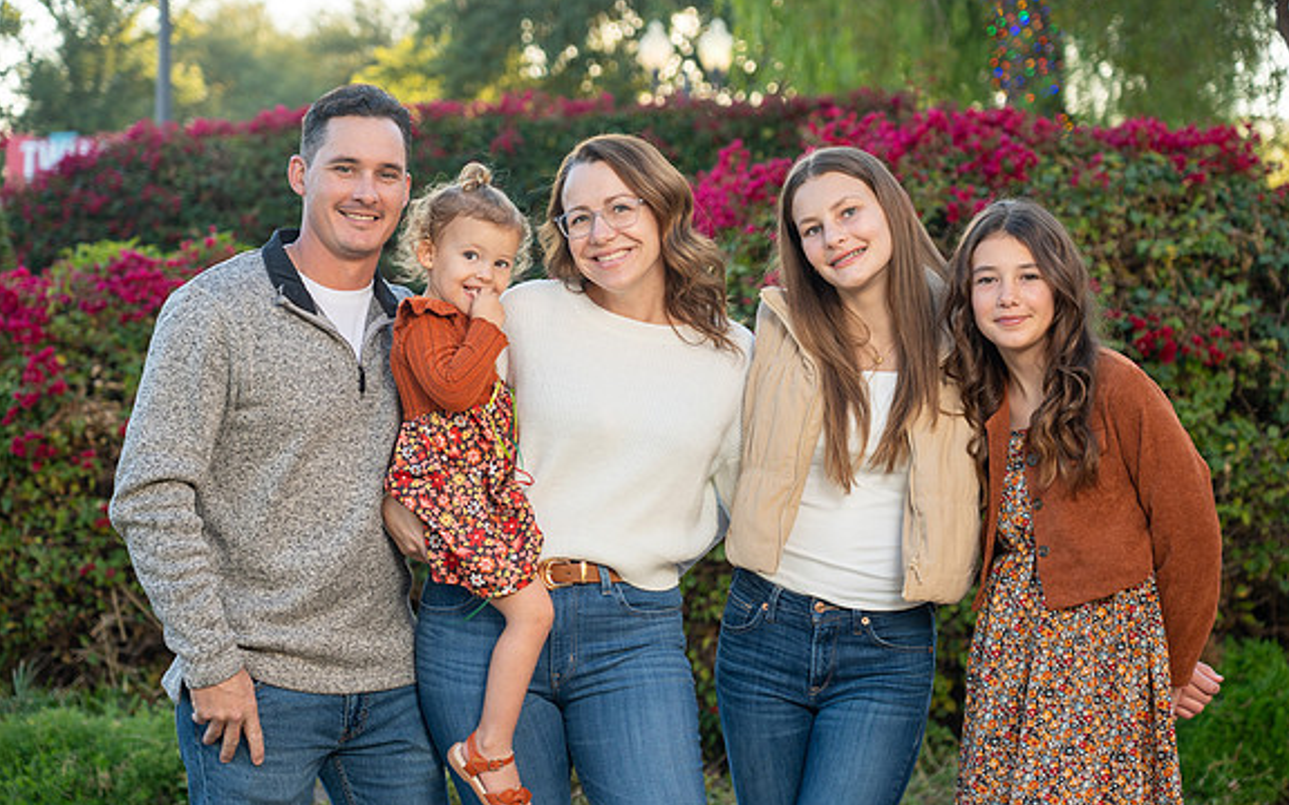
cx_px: 647
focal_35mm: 75
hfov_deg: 27.5
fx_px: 2635
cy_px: 388
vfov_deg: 17.4
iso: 160
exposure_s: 1/200
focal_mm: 73
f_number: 4
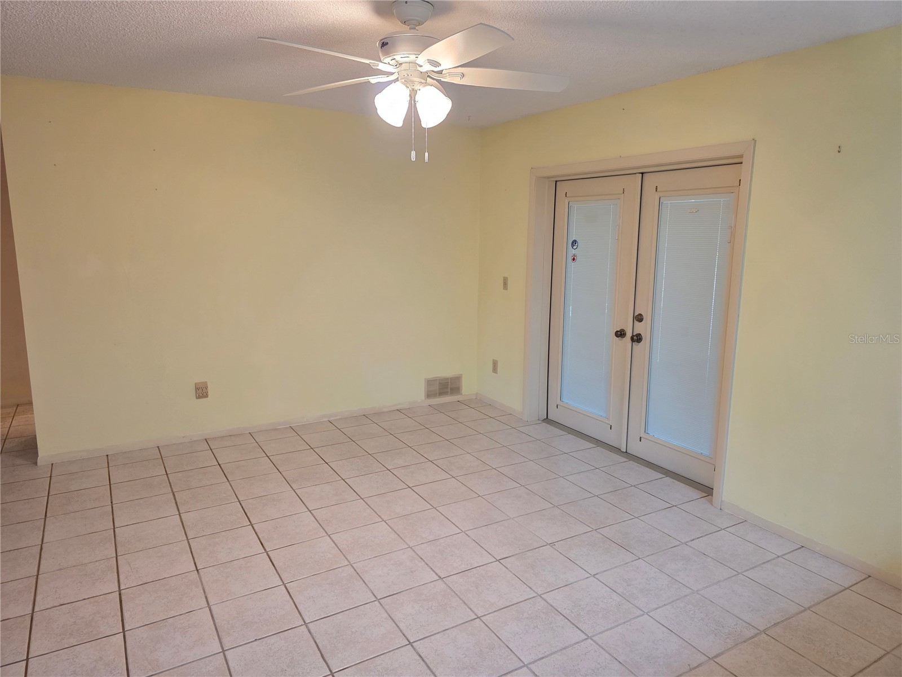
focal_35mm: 23
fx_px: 599
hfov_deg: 73.9
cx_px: 451
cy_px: 338
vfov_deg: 58.9
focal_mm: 6.3
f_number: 1.7
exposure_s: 1/120
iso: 500
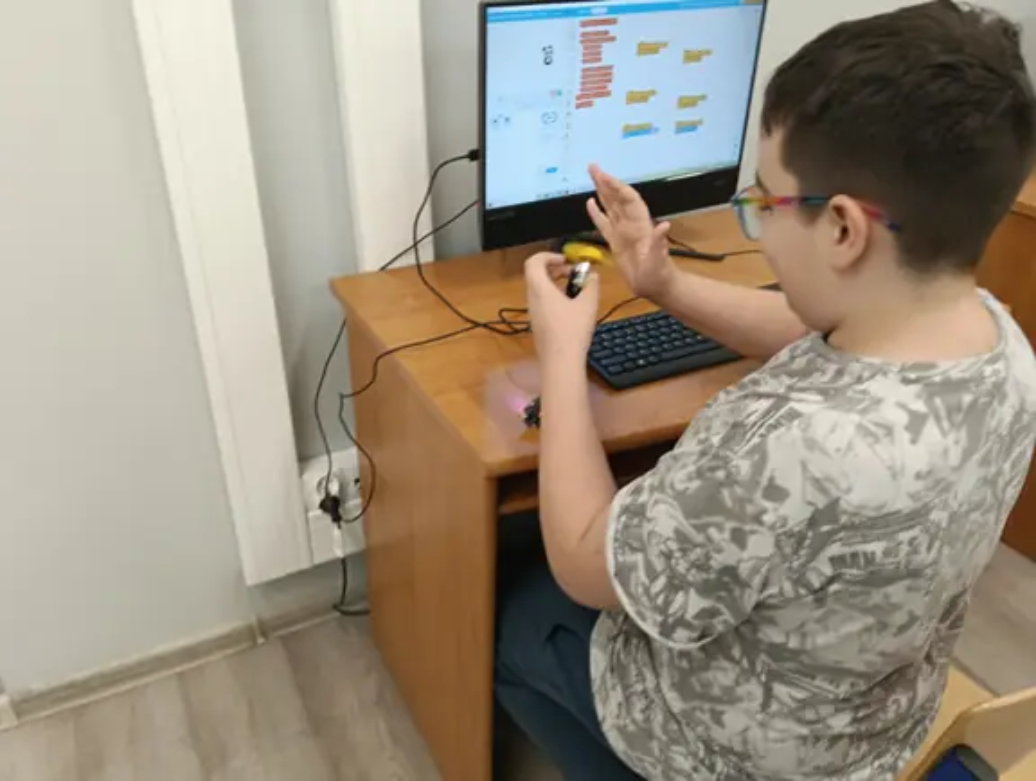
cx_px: 518
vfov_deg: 51.5
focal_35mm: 27
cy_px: 390
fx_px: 809
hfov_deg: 65.2
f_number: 1.8
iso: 125
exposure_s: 1/33.3
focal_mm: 3.98
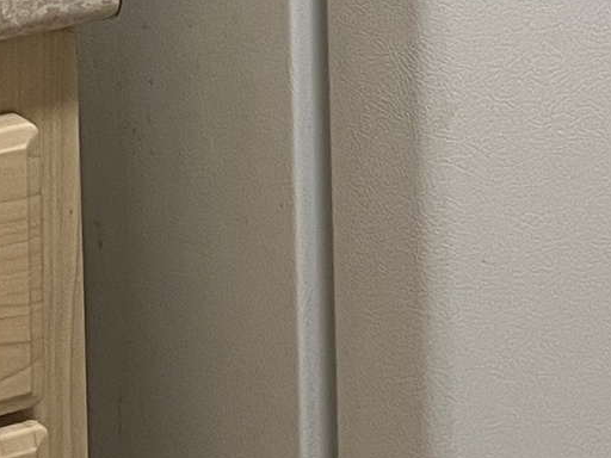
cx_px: -165
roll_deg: +2.4
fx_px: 2754
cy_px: -386
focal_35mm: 156
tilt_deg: -9.0
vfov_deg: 9.1
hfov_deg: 12.3
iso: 100
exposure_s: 1/60
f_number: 1.5
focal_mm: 5.7
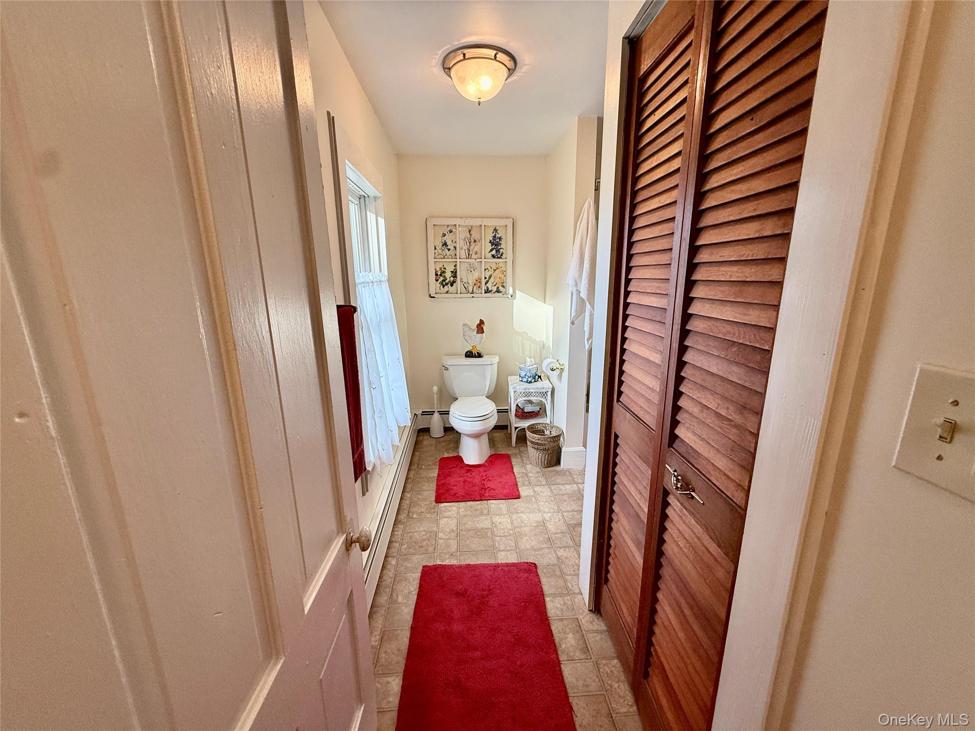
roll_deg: +0.9
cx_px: 488
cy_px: 366
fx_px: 394
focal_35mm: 14
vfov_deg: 85.7
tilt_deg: -12.5
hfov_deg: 102.1
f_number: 2.2
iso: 125
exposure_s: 1/120
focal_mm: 2.22
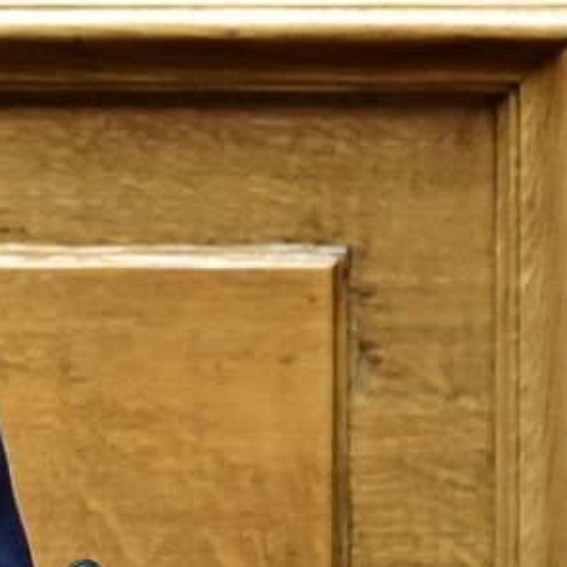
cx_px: -420
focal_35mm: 1379
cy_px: 539
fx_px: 25555
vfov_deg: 1.3
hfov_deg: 1.3
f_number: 3.2
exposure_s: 1/160
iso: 500
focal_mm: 200
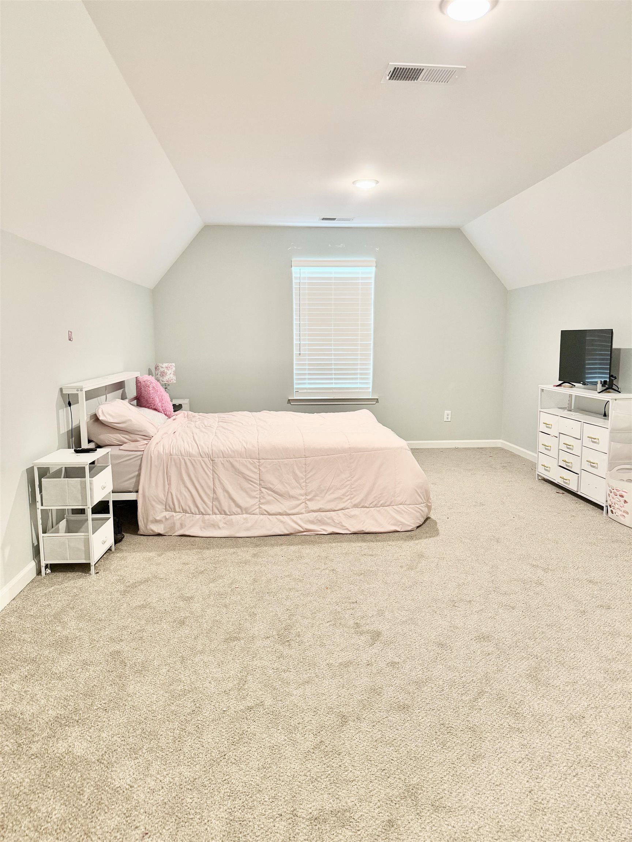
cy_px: 421
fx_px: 584
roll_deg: -0.6
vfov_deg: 71.6
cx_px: 316
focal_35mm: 24
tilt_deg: -7.8
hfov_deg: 56.8
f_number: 1.78
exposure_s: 1/60
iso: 200
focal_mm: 6.76
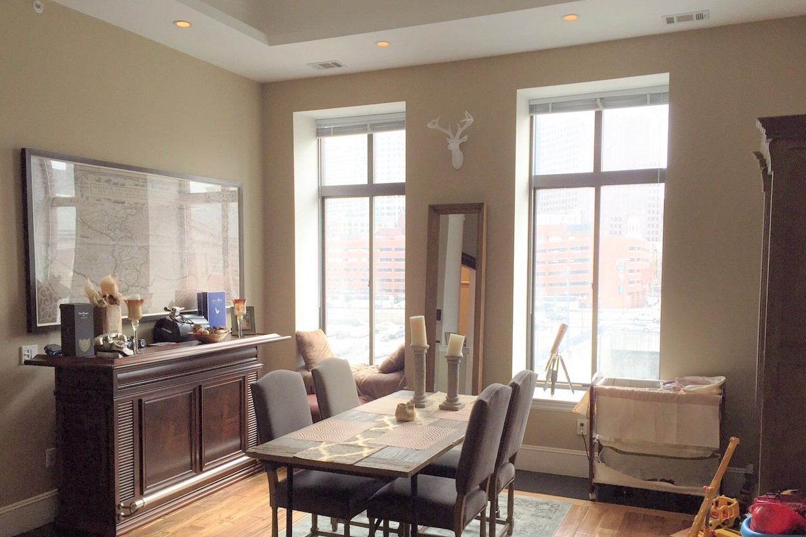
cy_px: 305
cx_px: 408
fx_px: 694
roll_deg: +0.0
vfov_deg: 42.2
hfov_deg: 60.3
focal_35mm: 31
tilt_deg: -4.7
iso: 40
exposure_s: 1/120
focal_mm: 4.15
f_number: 2.2
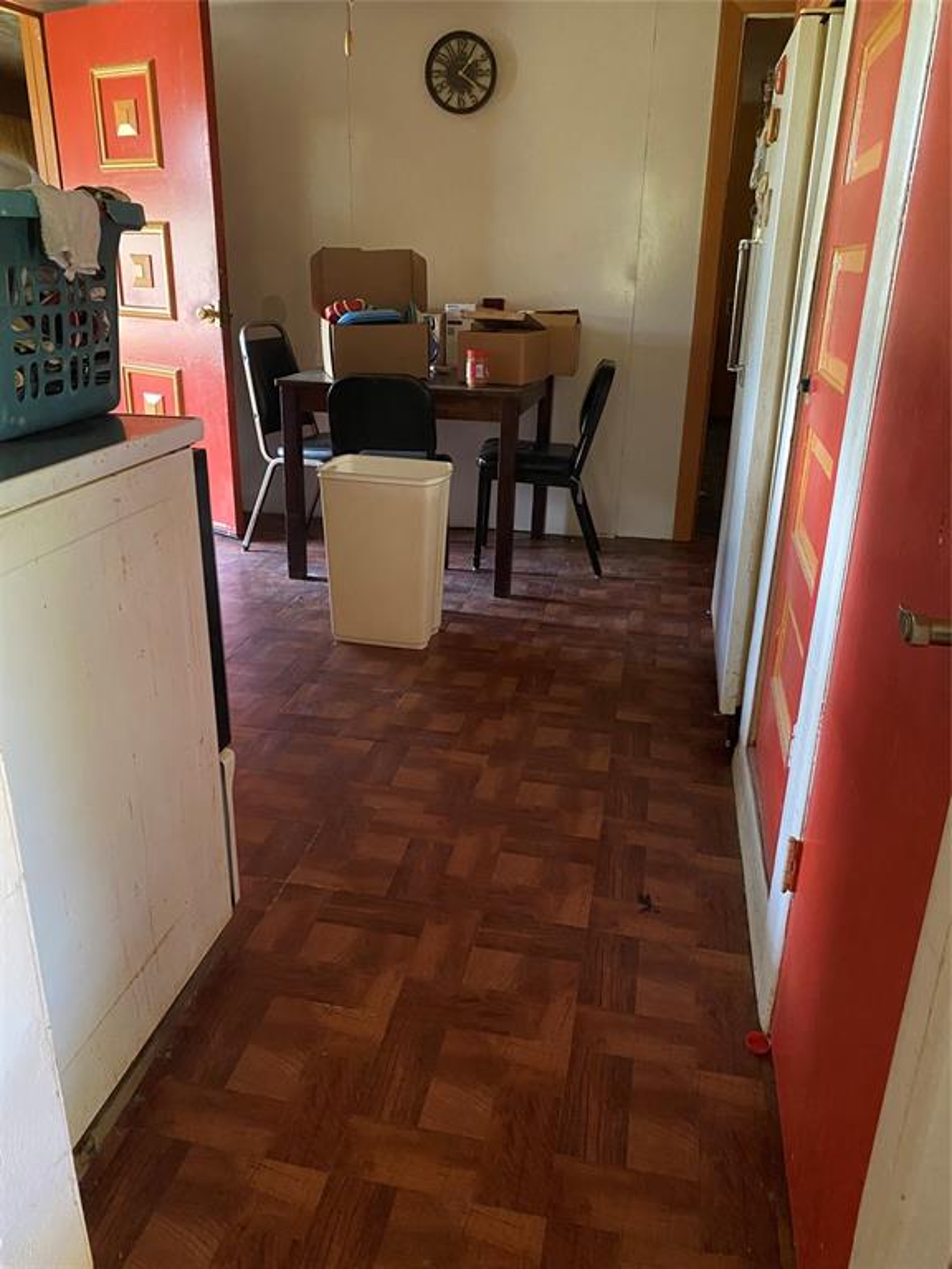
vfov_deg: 67.3
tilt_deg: -20.8
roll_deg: -1.7
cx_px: 476
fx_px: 953
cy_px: 634
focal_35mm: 26
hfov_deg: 53.1
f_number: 1.8
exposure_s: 1/30
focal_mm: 4.25
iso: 800
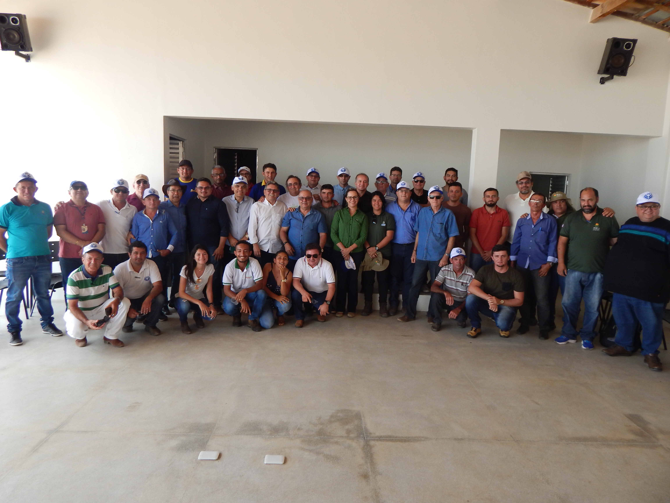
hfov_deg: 76.4
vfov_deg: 61.1
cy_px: 252
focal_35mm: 22
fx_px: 426
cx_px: 335
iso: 125
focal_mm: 4
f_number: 3
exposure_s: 1/200
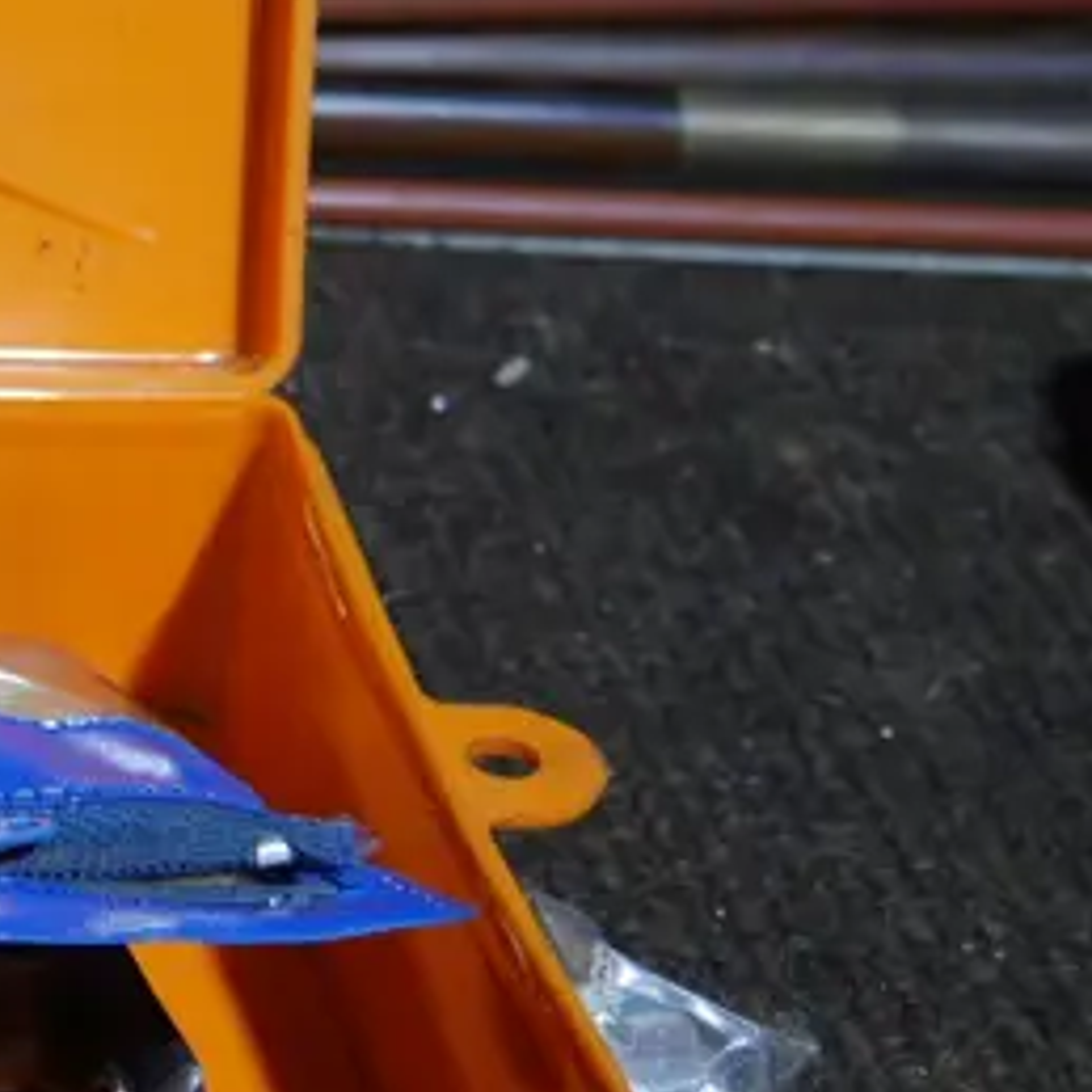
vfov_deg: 14.6
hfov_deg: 12.9
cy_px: 354
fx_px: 4247
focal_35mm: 119
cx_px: -1062
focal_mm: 17
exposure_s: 1/60
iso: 400
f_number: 4
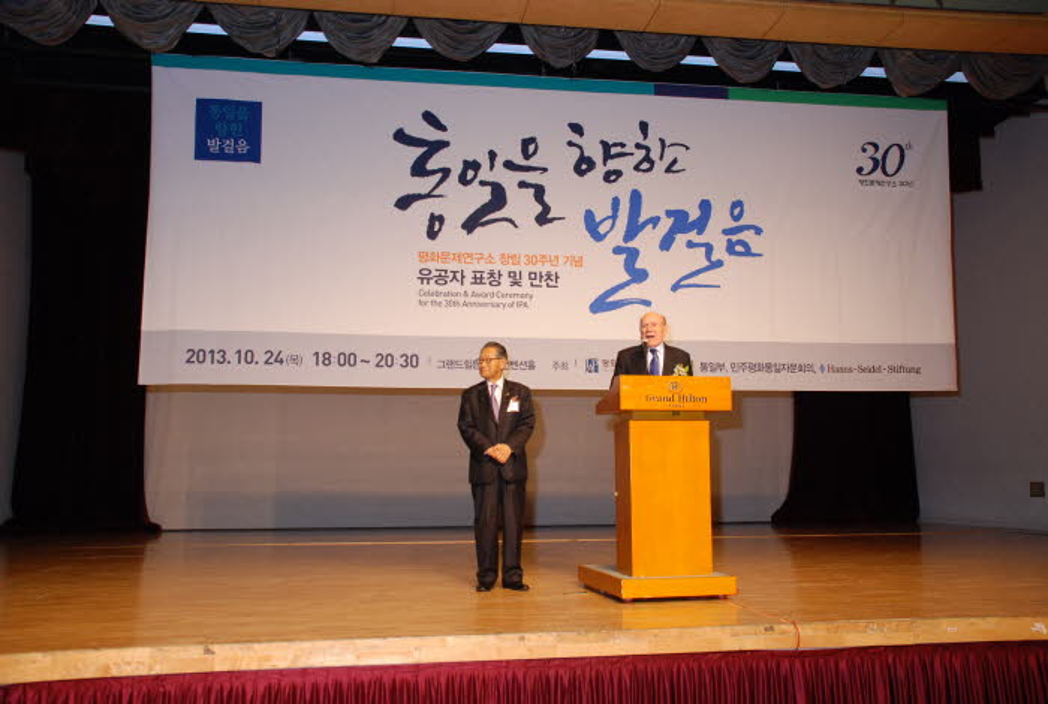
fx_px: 963
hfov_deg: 57.1
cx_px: 524
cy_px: 352
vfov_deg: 40.2
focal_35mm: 33
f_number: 5
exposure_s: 1/40
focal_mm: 22
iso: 640
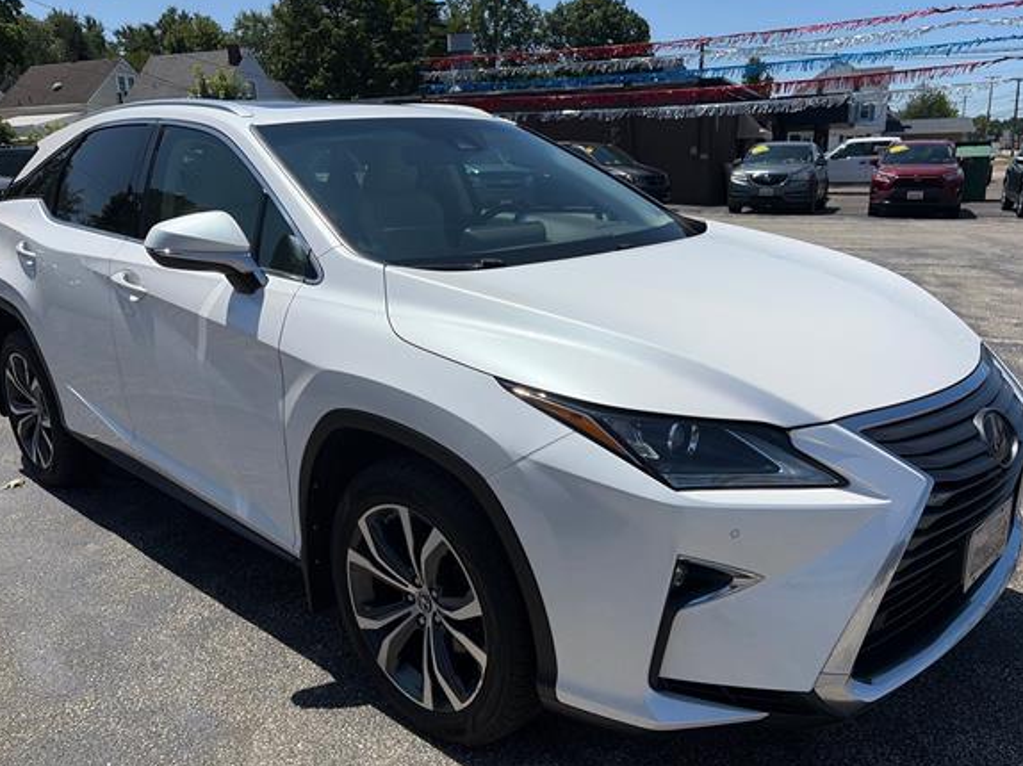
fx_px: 857
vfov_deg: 48.2
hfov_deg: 61.7
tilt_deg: -15.7
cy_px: 403
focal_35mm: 29
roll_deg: +2.8
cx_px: 529
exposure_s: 1/6993
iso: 50
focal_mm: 5.96
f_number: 1.6
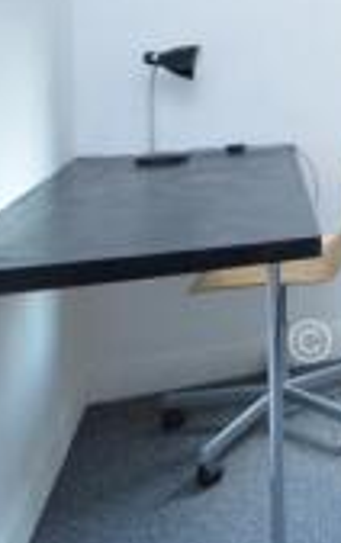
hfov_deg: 18.6
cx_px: 688
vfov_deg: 43.0
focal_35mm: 43
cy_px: 76
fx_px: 638
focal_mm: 10
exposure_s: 1/60
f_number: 4
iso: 450
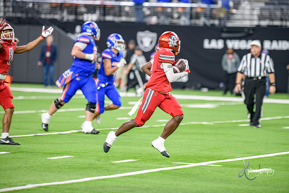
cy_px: 96
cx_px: 144
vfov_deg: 6.2
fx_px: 1766
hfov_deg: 9.4
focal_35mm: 220
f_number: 2.8
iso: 1000
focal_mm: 220
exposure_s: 1/400
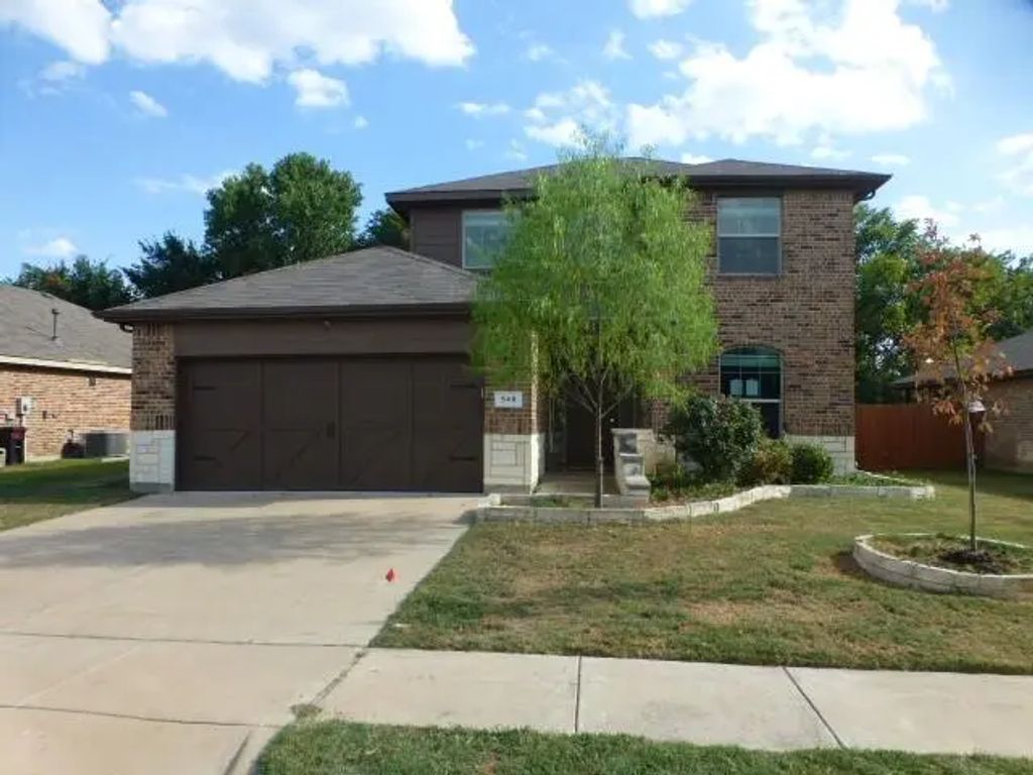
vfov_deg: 56.8
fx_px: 716
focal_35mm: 24
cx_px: 516
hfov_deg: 71.6
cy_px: 388
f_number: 4
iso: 100
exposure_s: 1/500
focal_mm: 4.3
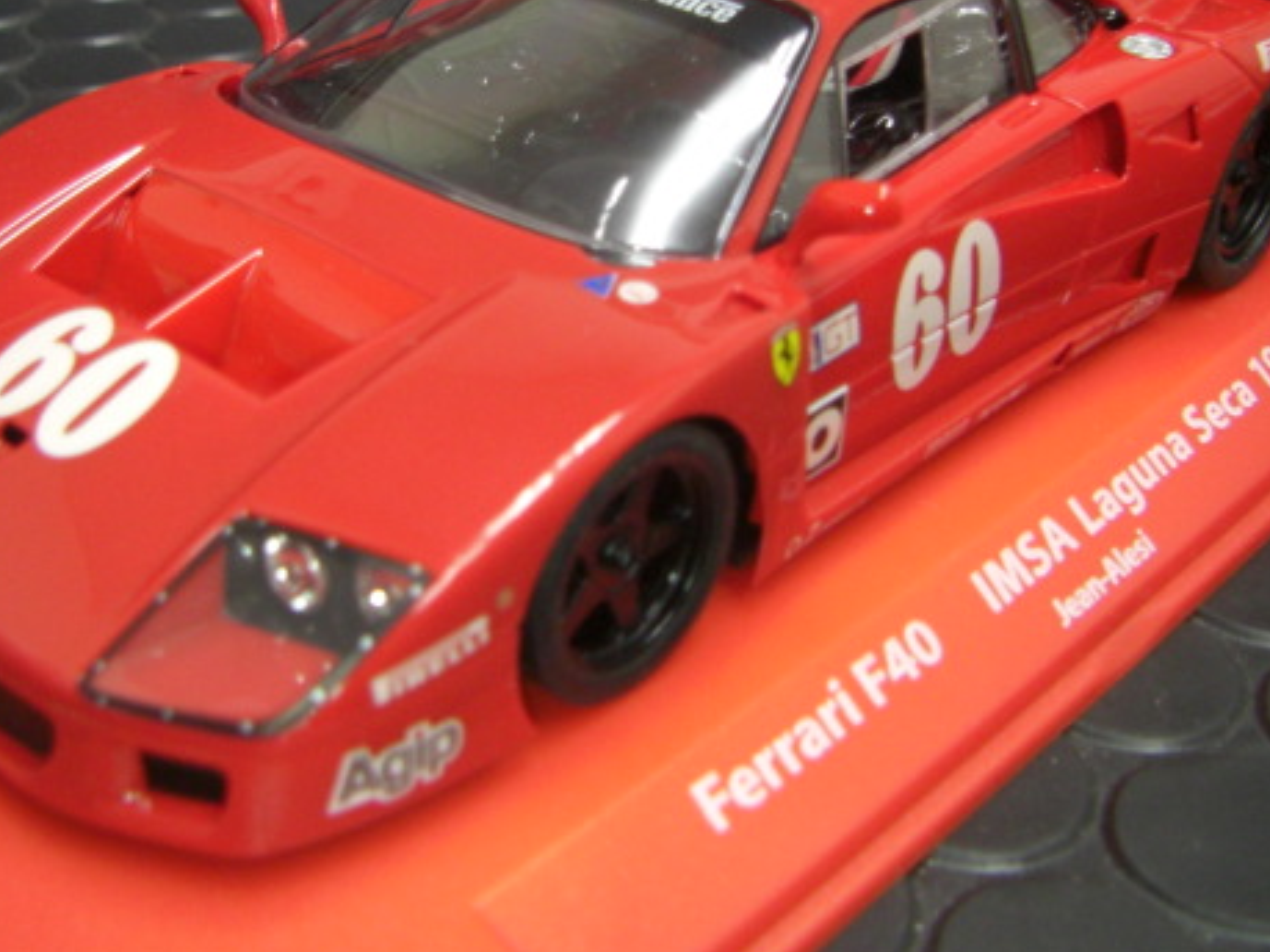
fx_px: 1944
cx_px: 540
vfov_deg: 27.4
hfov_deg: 36.1
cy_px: 327
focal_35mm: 53
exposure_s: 1/20
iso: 200
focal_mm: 6.3
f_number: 3.4
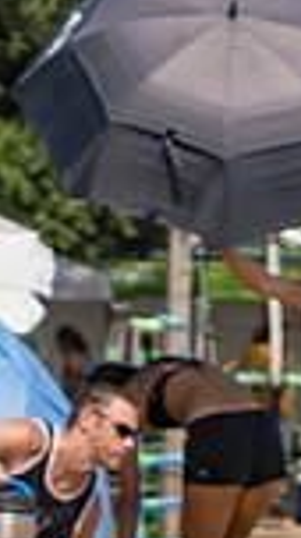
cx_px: 880
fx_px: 6770
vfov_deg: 4.5
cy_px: 512
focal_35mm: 475
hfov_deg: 2.5
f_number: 4
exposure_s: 1/2500
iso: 200
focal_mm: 69
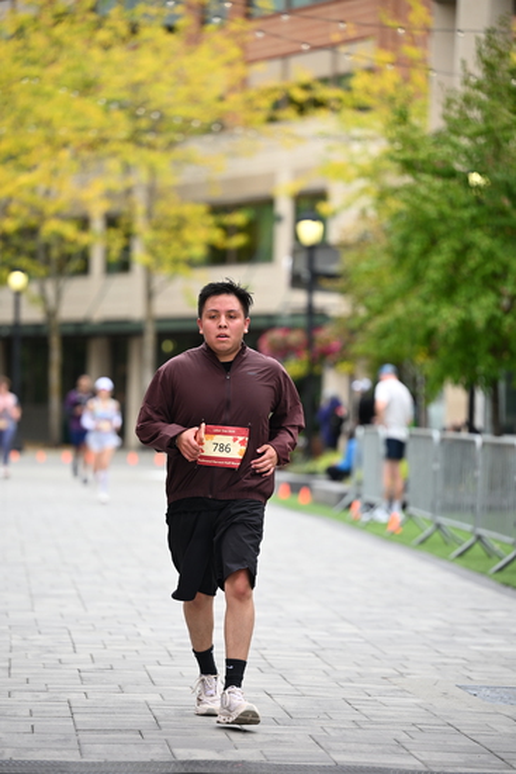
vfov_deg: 14.1
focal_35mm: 145
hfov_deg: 9.5
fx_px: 3115
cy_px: 387
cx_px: 258
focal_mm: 145
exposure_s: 1/2000
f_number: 2.8
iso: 640
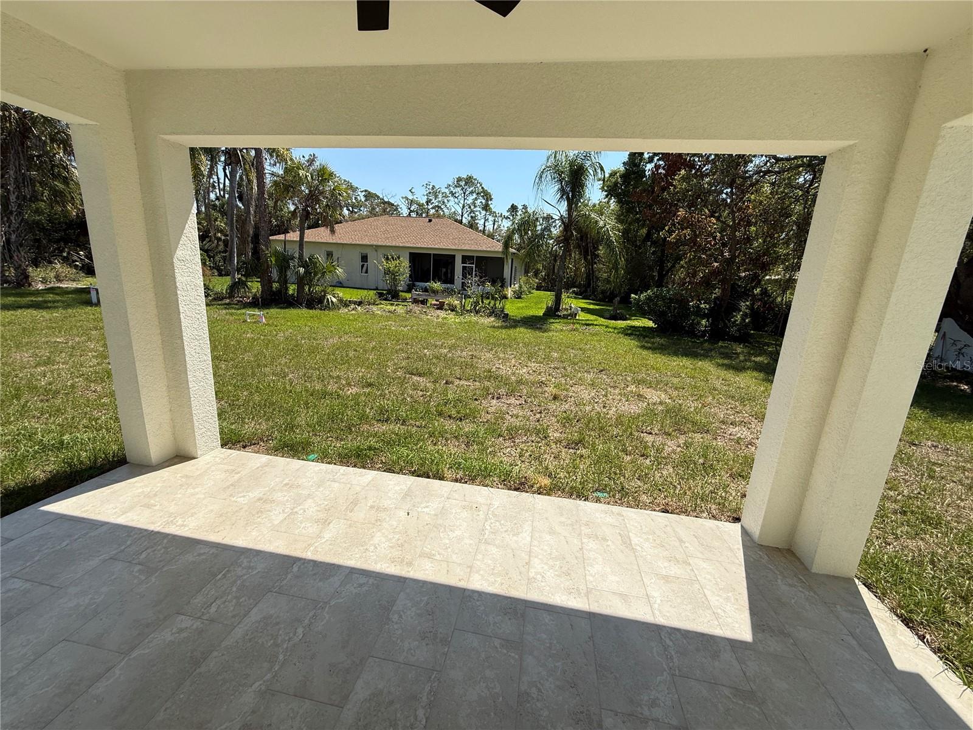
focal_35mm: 14
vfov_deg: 85.7
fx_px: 394
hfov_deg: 102.1
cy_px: 365
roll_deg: -3.4
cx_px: 486
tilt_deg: -12.9
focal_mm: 2.22
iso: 50
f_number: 2.2
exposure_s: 1/1698
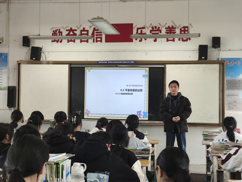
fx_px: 175
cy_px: 91
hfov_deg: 69.4
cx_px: 121
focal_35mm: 25
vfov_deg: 54.9
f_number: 1.79
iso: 75
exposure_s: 1/50
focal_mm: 4.71
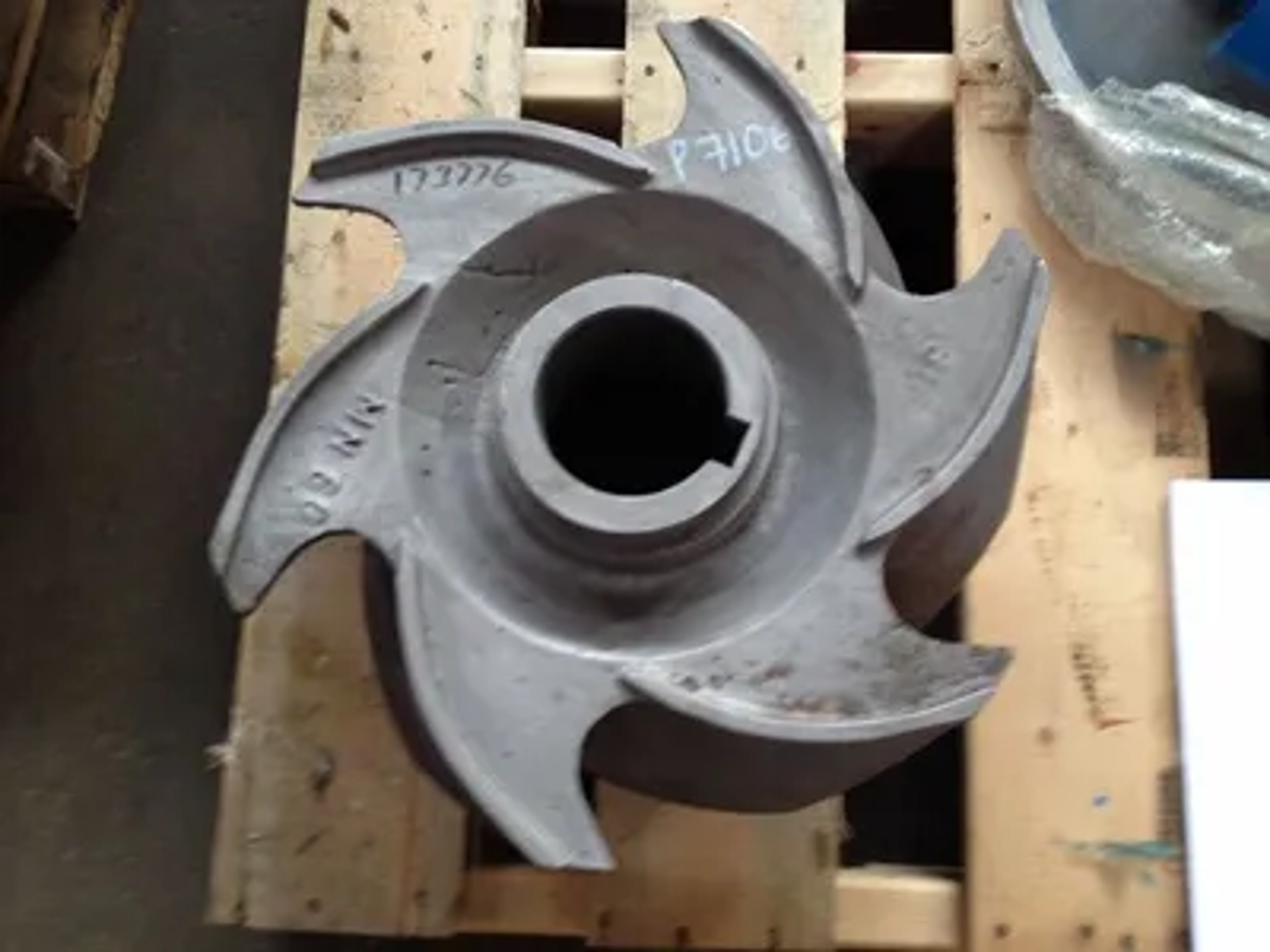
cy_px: 476
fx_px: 1284
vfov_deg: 40.7
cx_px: 635
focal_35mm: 35
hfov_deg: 52.6
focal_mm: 4.28
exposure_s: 1/20
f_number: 2.4
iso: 80
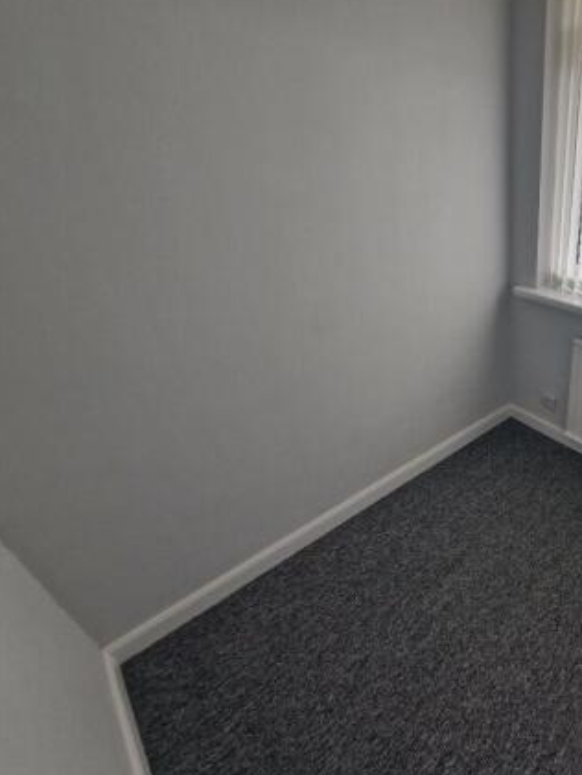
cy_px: 389
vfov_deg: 87.7
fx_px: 403
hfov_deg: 62.5
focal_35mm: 18
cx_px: 502
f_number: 2.2
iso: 125
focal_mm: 2.2
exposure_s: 1/50
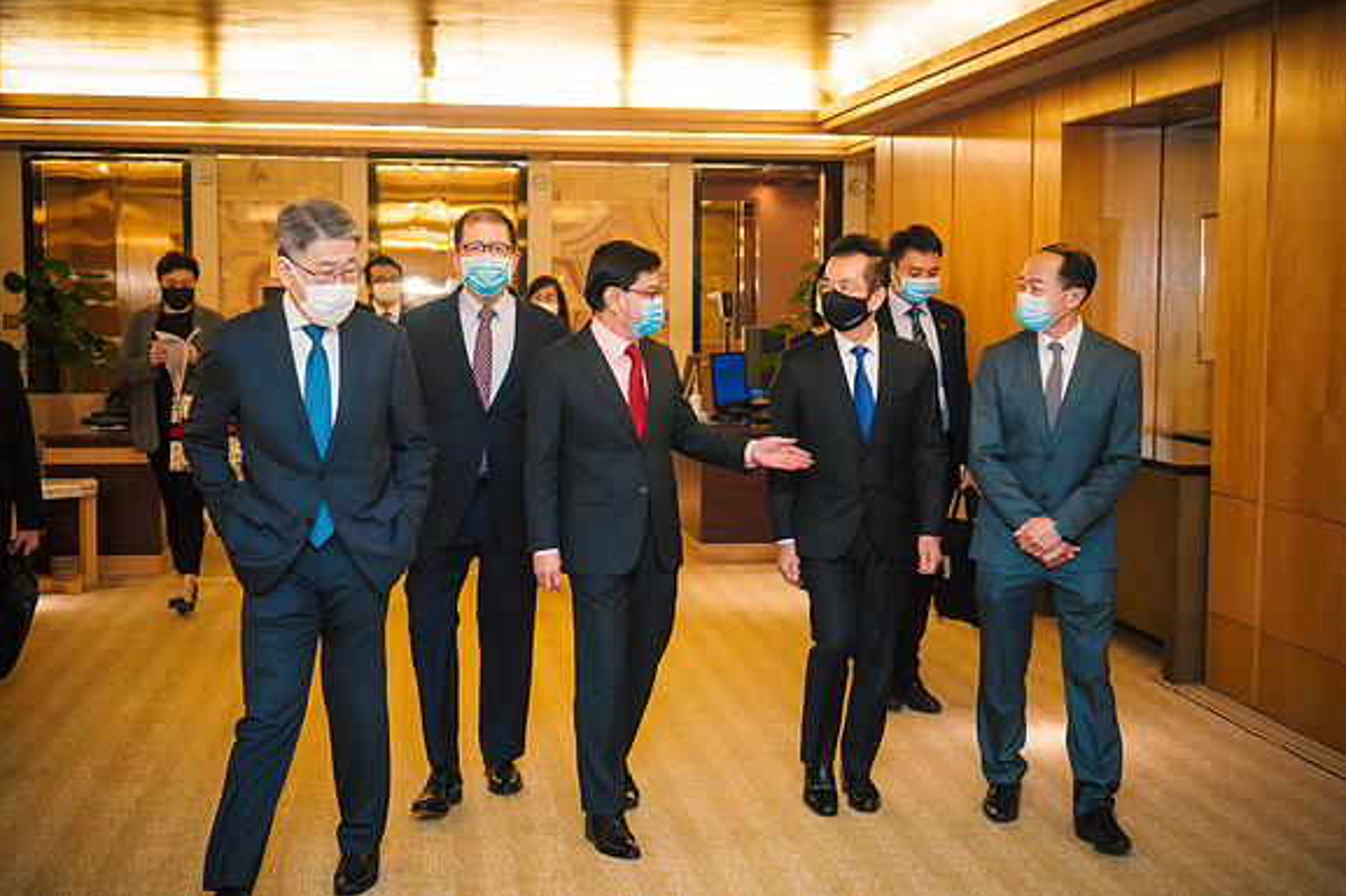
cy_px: 447
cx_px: 674
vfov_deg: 29.8
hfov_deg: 43.6
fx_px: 1681
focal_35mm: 45
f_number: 2.8
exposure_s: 1/125
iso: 1600
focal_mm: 21
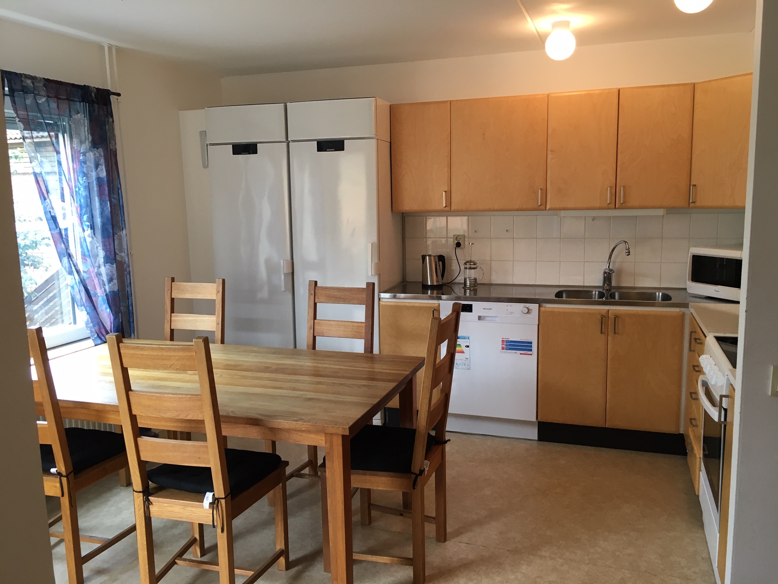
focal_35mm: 29
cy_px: 292
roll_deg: +1.2
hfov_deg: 61.7
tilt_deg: -8.5
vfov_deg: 48.2
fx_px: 652
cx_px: 389
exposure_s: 1/33
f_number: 2.2
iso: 100
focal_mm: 4.15
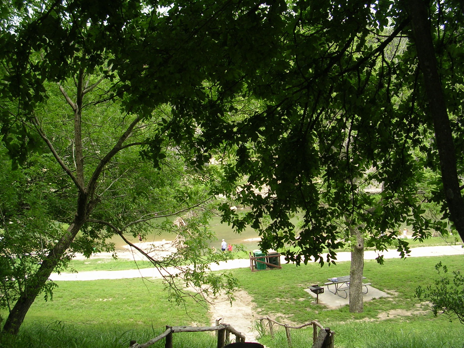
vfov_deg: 37.7
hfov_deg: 49.0
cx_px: 232
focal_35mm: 38
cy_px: 174
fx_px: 509
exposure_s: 1/290
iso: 50
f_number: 2.8
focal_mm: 5.8
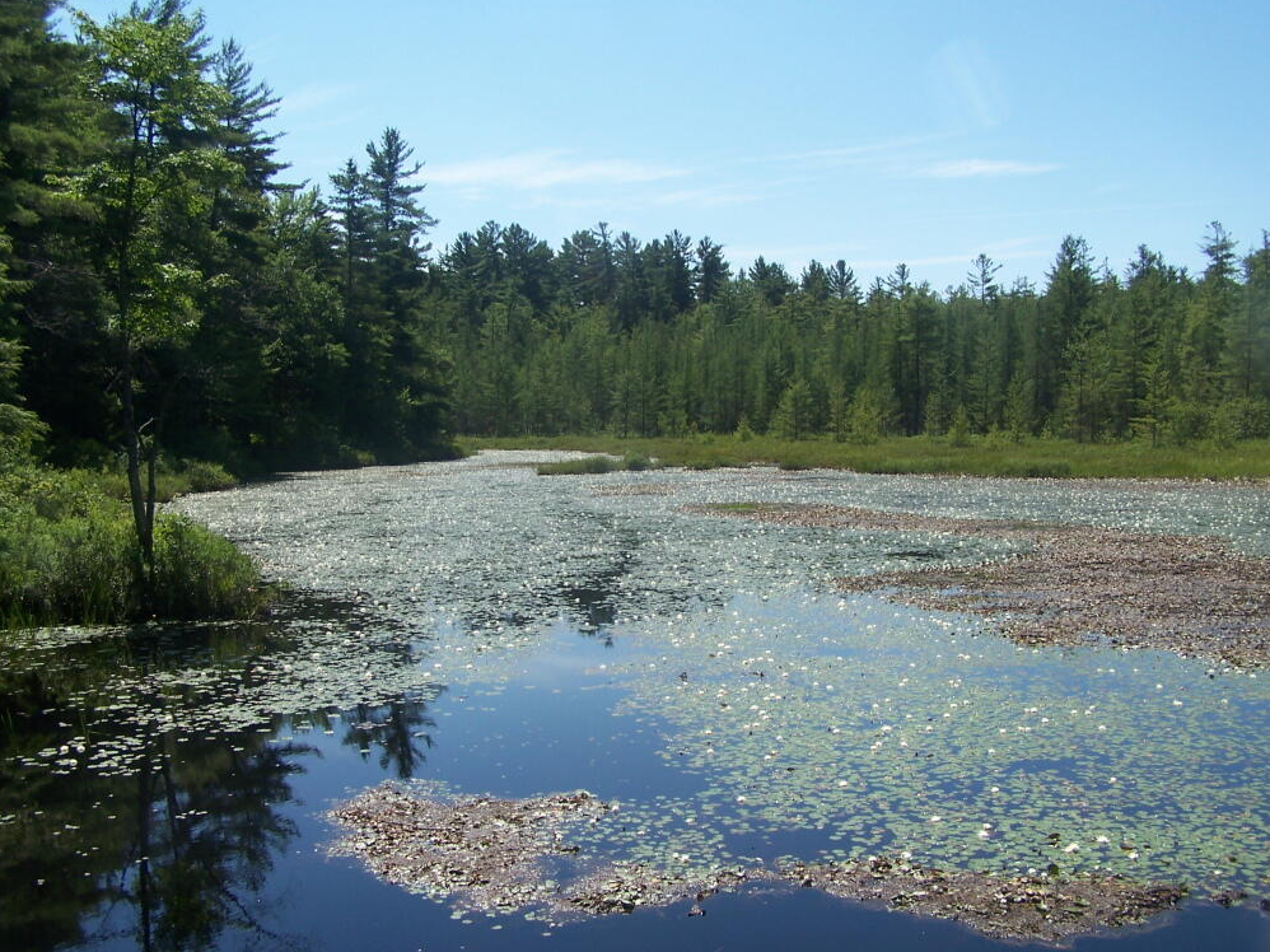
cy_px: 482
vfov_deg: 36.8
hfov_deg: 47.9
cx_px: 643
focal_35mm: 39
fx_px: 1430
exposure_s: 1/800
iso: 80
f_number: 4
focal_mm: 6.3
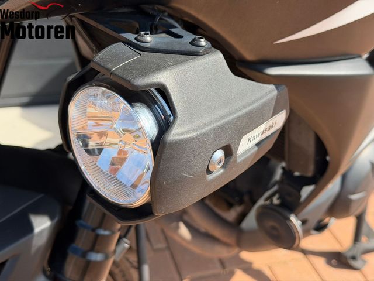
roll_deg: -2.1
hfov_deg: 39.7
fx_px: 519
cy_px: 140
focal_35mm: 48
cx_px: 187
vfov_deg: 30.3
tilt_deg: -31.2
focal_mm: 6.76
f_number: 1.78
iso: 100
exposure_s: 1/1754
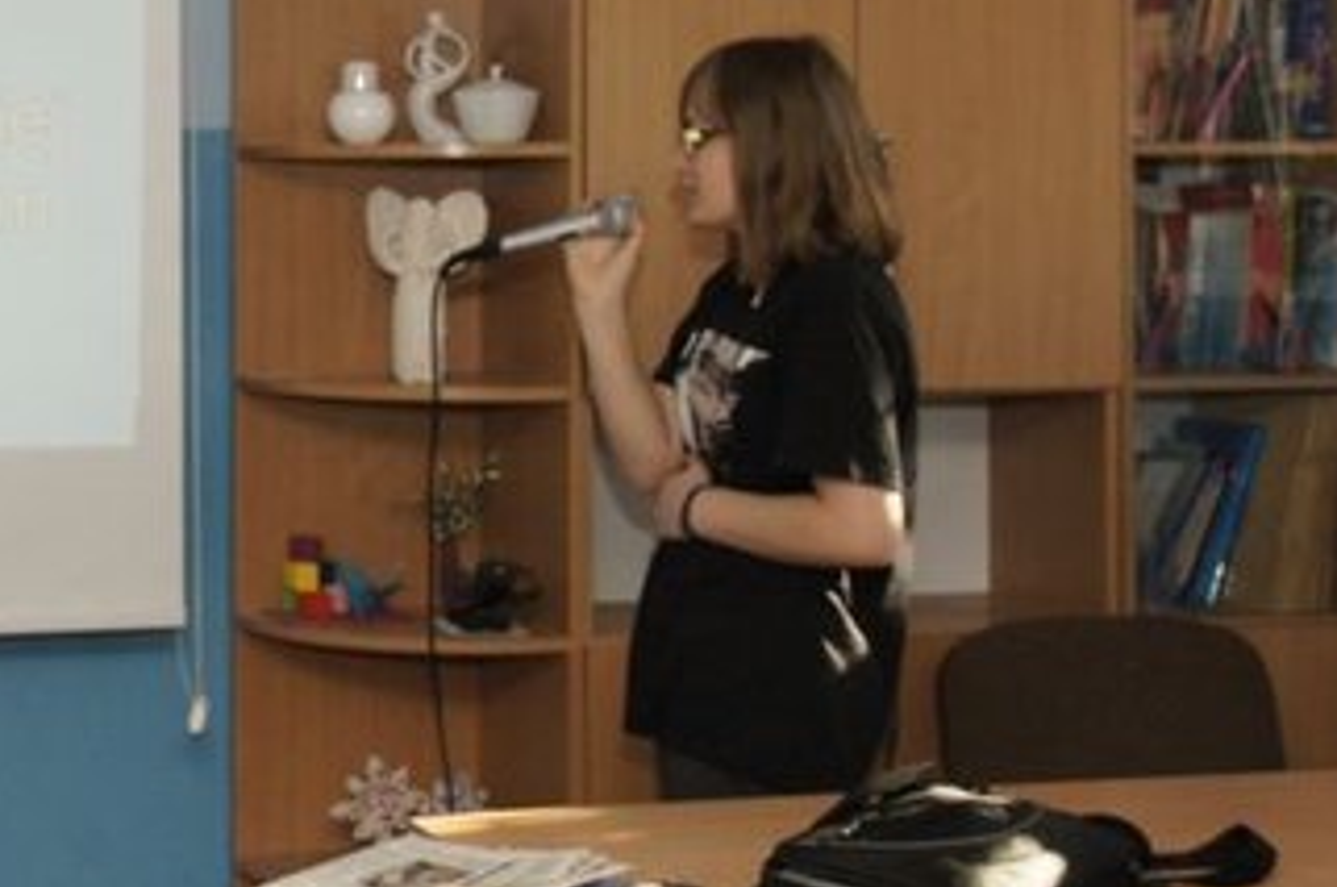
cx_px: 37
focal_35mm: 79
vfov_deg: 17.1
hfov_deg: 24.7
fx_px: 2930
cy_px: 229
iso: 1600
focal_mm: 26
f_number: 10
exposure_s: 1/160
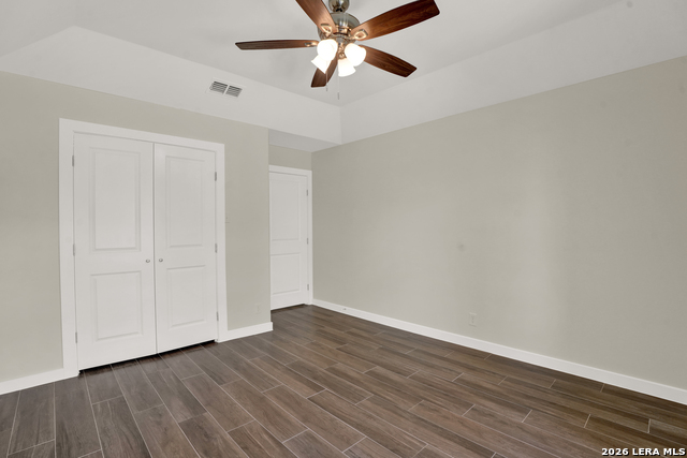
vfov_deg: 73.8
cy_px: 229
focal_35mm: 16
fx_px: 305
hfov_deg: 96.7
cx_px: 344
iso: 800
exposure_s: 1/40
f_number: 8
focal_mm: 16
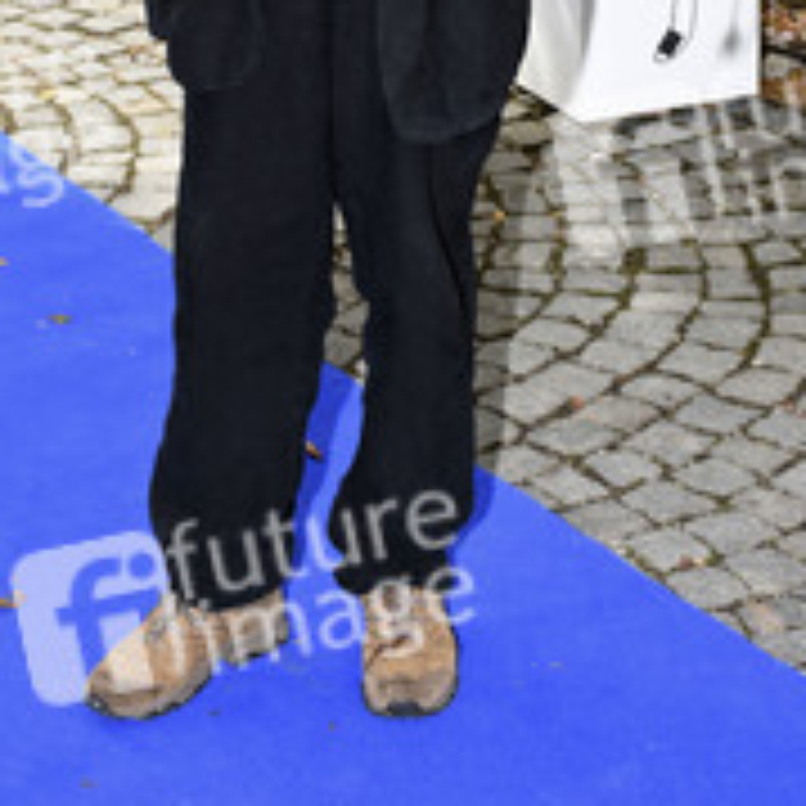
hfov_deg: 19.1
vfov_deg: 18.4
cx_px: 374
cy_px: -77
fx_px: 2397
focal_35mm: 91
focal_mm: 32
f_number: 6.3
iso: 100
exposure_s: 1/160
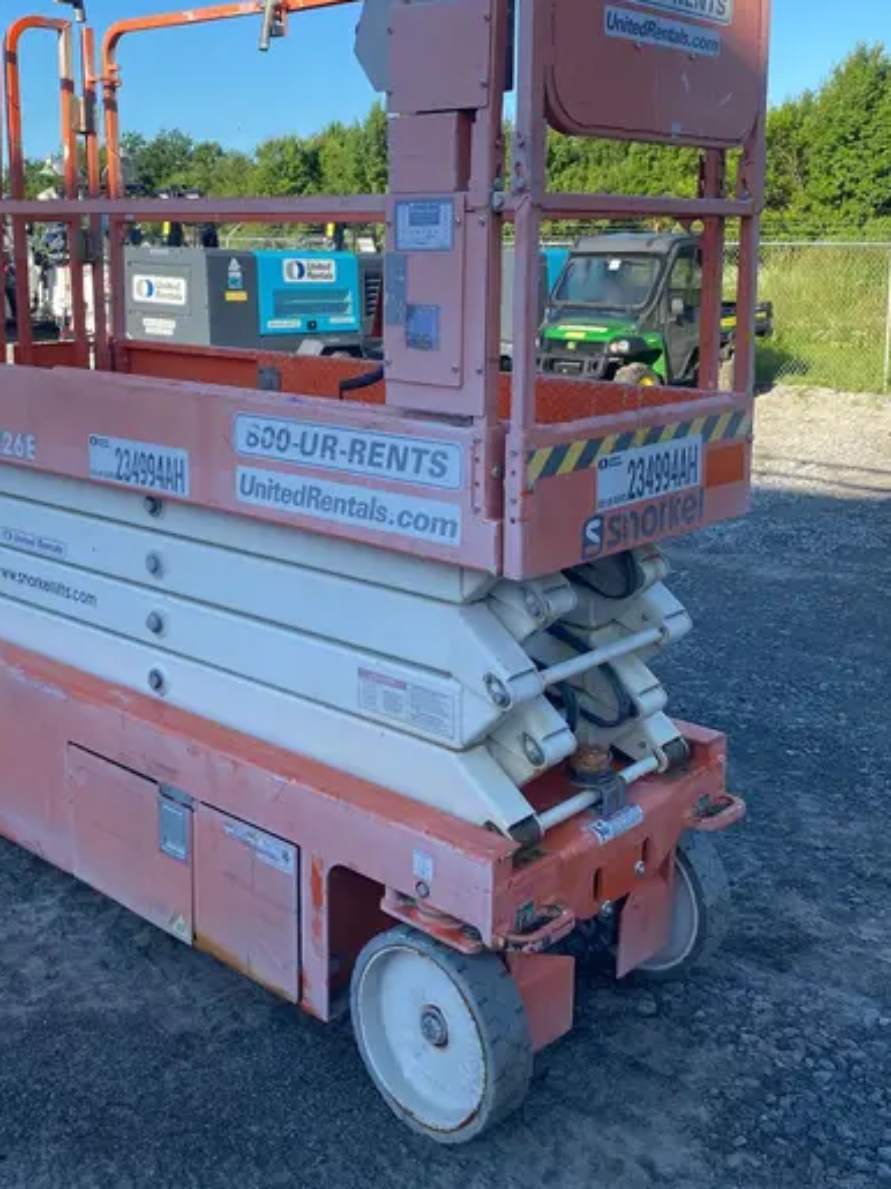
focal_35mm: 37
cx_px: 374
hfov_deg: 38.5
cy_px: 421
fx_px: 1270
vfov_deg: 49.5
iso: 32
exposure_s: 1/1287
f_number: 1.8
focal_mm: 4.25
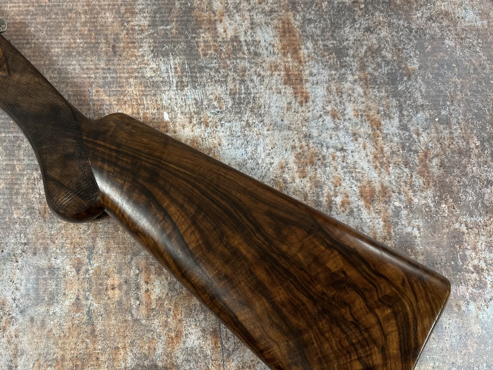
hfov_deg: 52.4
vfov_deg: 41.7
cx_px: 147
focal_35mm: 34
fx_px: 484
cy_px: 212
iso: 160
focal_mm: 6.9
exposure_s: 1/50
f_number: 1.8
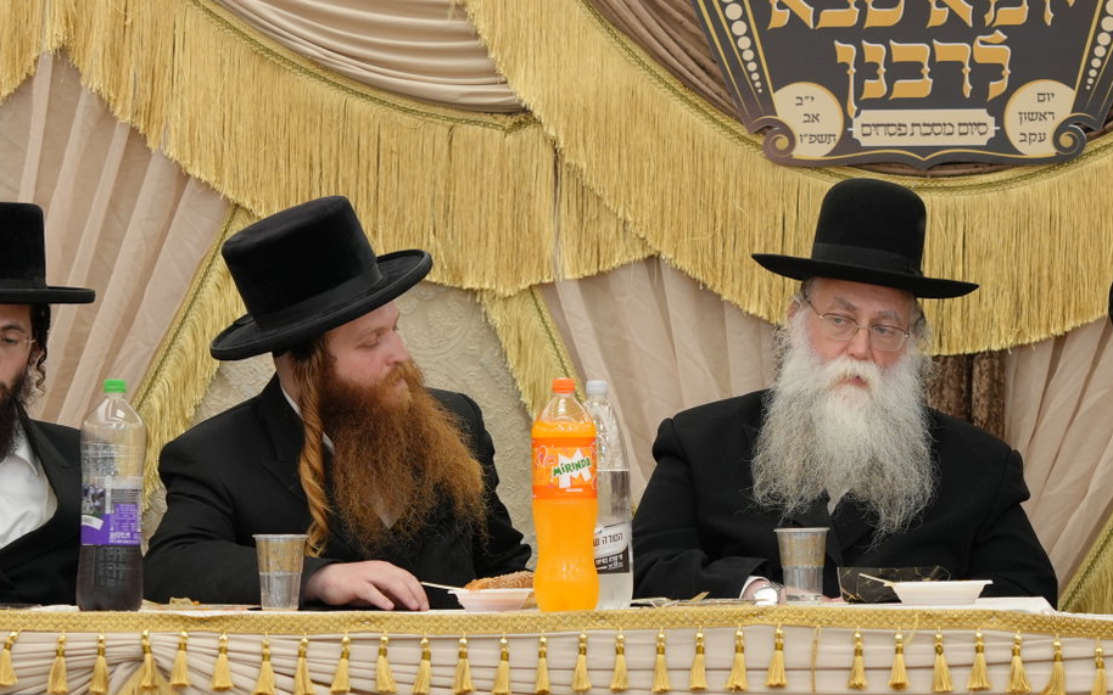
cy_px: 302
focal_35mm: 245
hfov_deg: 8.6
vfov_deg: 5.4
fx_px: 7431
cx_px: 675
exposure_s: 1/160
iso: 400
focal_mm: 105
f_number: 4
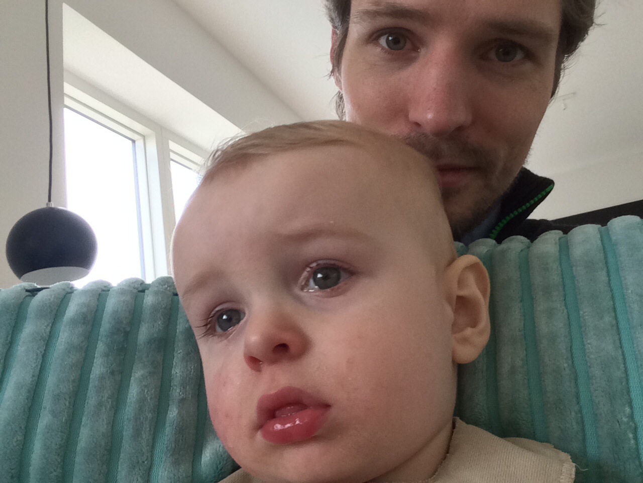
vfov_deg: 42.9
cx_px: 322
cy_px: 242
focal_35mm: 33
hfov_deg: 55.4
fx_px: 613
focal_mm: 2.15
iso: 125
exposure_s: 1/30
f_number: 2.4
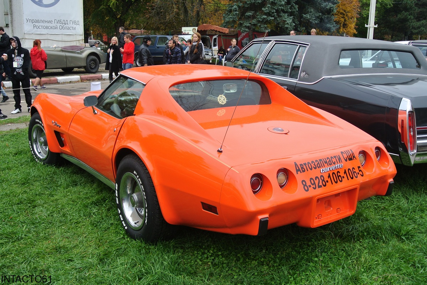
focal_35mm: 40
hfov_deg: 48.5
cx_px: 214
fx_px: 474
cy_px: 142
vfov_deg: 33.4
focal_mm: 15.1
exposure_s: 1/100
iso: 100
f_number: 4.2
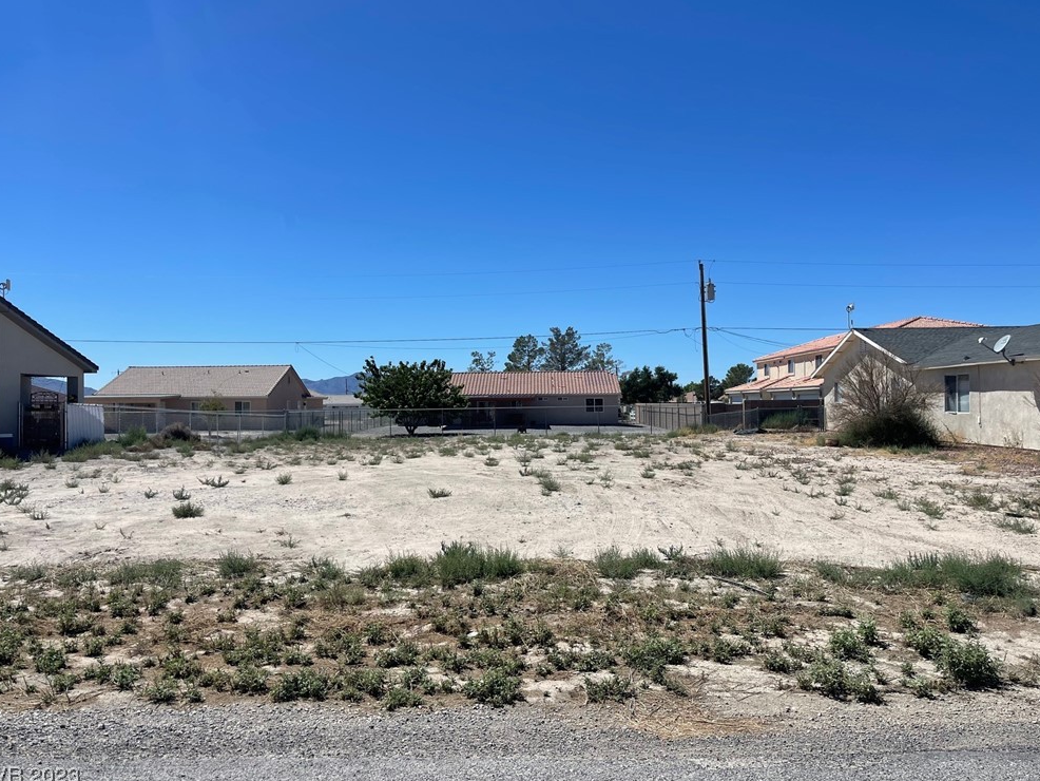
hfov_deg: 65.3
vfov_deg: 51.4
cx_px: 514
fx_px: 811
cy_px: 387
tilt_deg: +0.5
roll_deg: -0.5
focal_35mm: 27
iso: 32
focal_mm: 5.1
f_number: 1.6
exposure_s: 1/6250
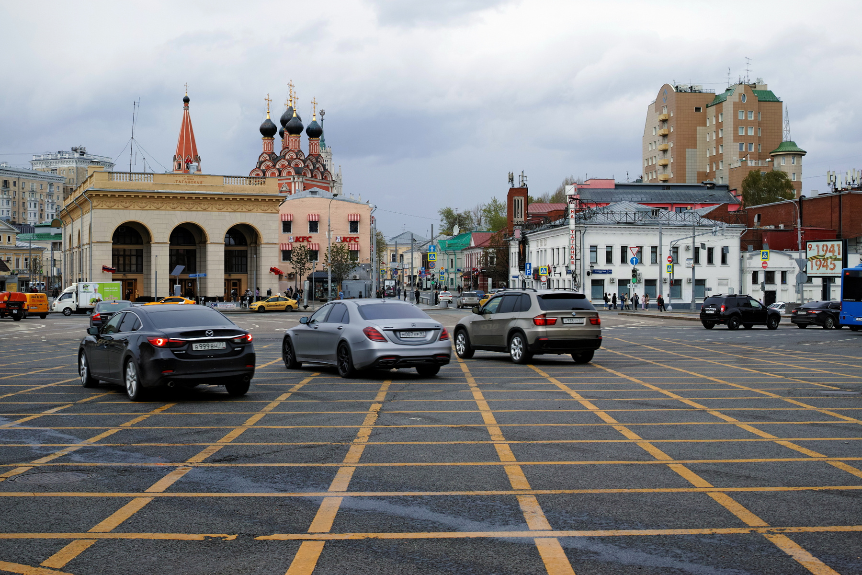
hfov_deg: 43.6
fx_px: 1077
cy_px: 288
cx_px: 431
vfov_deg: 29.9
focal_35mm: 45
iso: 100
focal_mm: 30
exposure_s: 1/250
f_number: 6.3
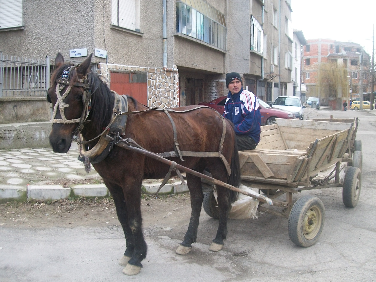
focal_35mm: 37
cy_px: 142
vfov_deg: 38.7
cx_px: 186
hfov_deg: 50.1
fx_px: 402
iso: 80
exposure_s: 1/160
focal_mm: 6
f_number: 2.7
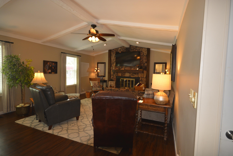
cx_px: 116
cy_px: 78
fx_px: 117
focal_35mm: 18
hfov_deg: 90.0
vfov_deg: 67.5
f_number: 4.5
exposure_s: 1/60
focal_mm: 12
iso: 640
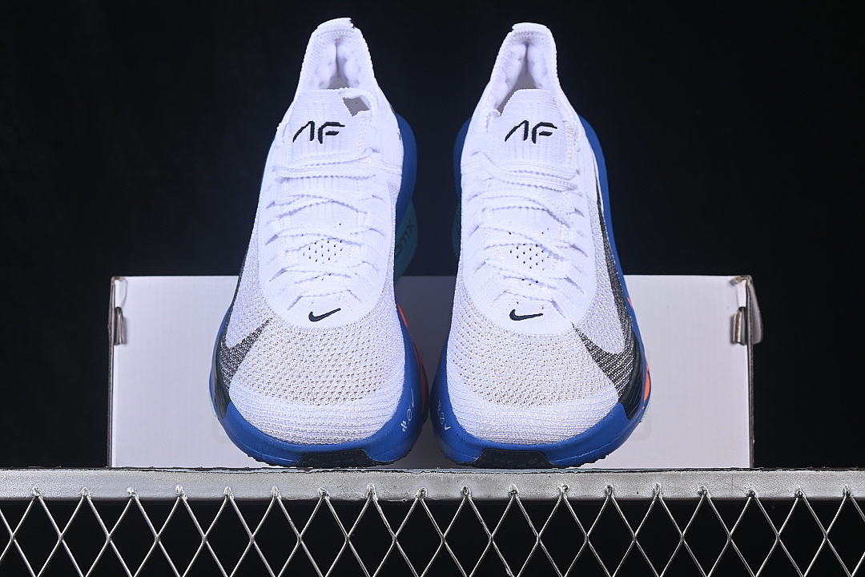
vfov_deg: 18.2
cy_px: 288
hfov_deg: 27.0
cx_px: 432
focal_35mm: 75
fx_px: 1802
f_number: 8
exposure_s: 1/80
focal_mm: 50
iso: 160
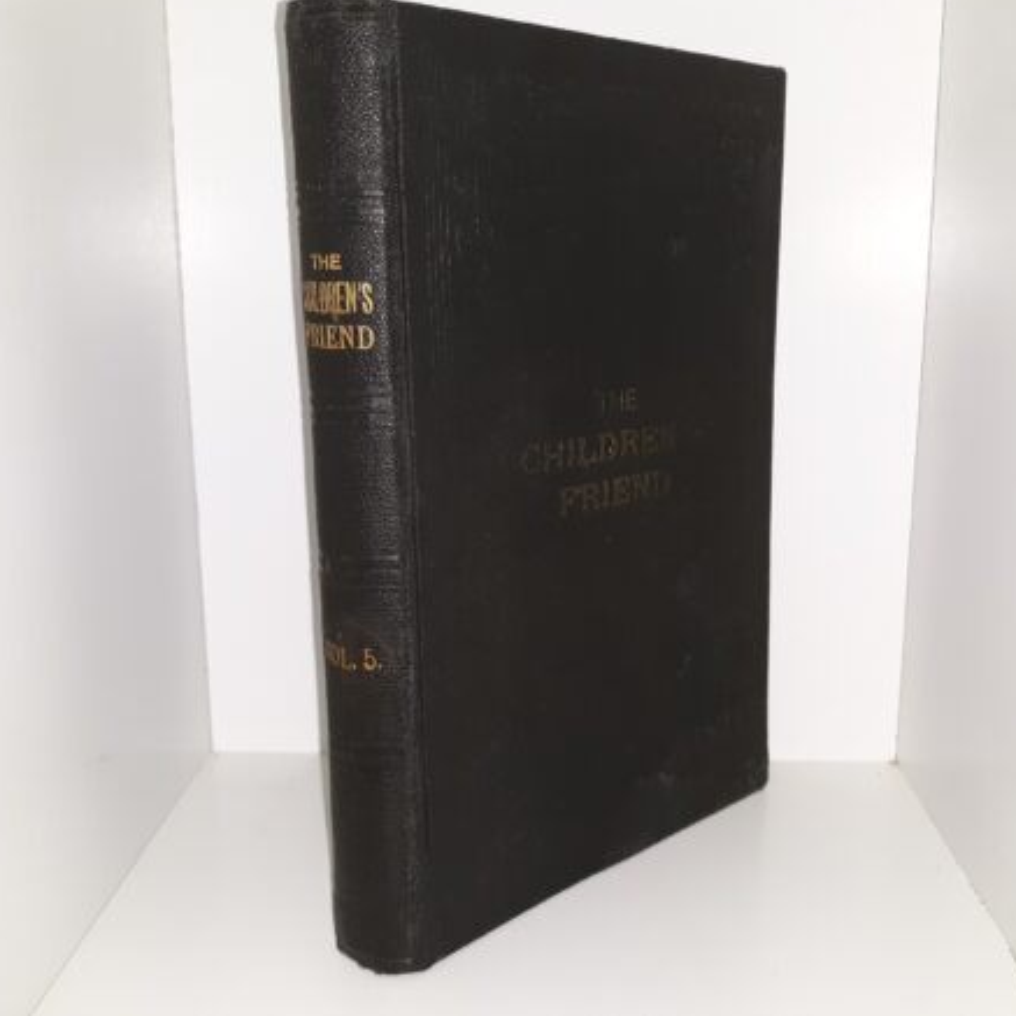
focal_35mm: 34
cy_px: 495
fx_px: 1129
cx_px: 556
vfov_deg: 48.4
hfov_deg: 48.4
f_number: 1.7
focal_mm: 3.7
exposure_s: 1/120
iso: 64
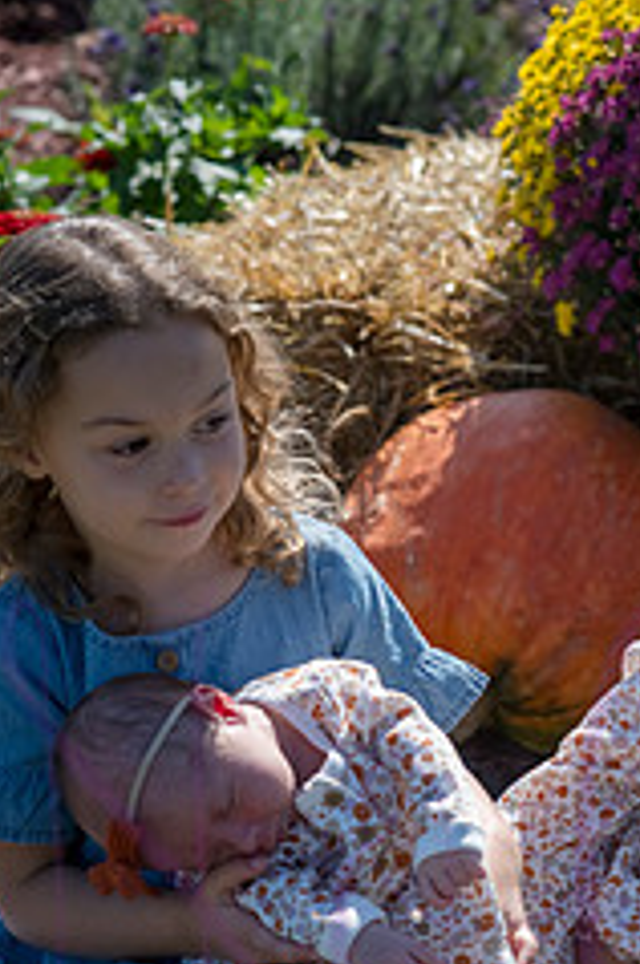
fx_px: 4306
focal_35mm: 161
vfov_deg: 12.8
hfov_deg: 8.5
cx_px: 494
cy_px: 640
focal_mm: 85
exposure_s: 1/1250
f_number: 6.3
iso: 400
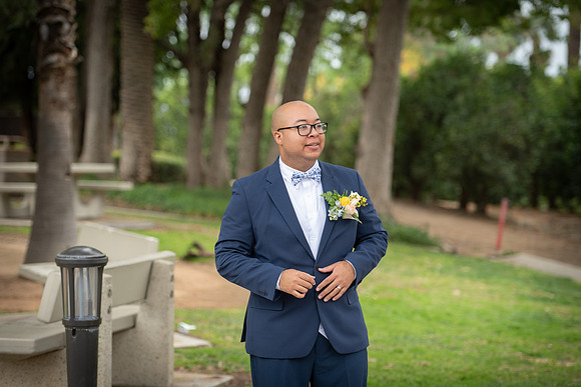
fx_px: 1582
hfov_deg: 20.8
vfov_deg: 14.0
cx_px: 290
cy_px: 194
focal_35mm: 98
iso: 640
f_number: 2.8
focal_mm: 98
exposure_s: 1/640
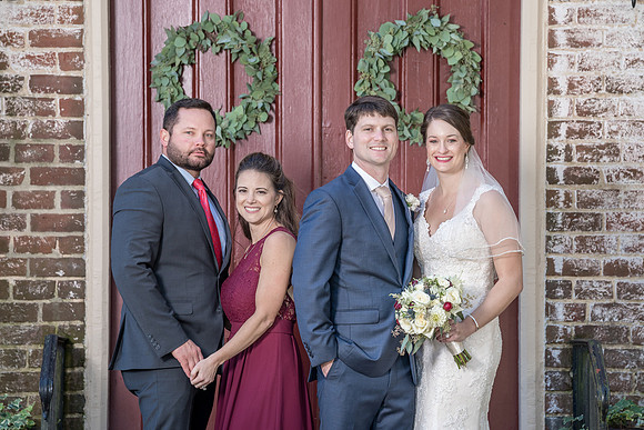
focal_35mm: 223
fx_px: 3990
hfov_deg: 9.2
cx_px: 338
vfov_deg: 6.2
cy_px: 218
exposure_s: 1/200
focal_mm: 200
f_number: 4.5
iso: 400
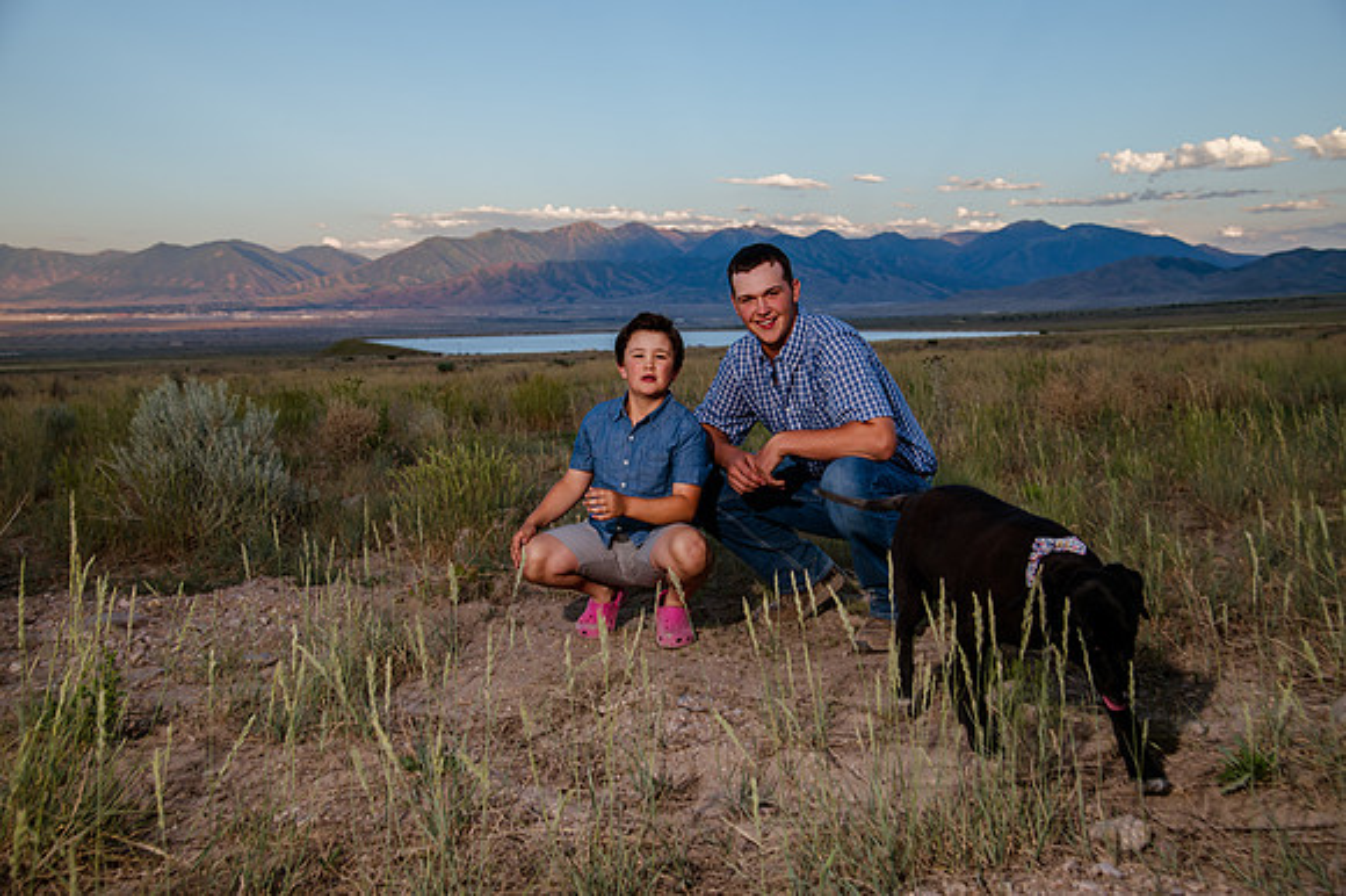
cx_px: 673
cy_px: 448
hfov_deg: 50.7
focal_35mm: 38
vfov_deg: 35.0
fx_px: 1420
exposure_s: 1/250
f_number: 5.6
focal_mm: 38
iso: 200
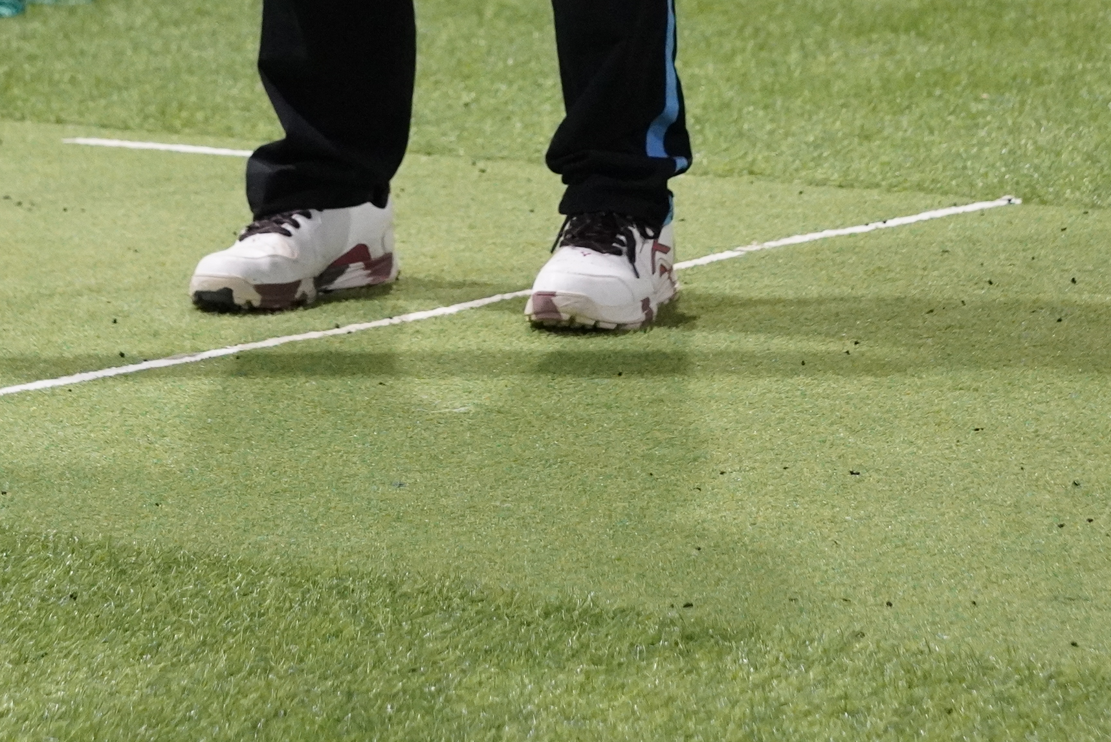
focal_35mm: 237
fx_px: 7318
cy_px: -77
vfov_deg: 5.8
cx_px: 352
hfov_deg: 8.7
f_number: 4.5
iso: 4000
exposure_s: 1/200
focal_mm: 64
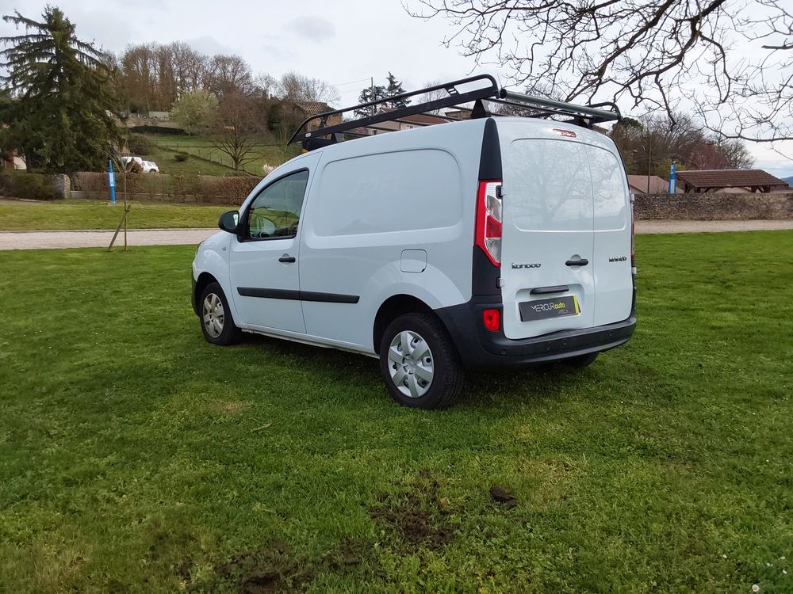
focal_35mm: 28
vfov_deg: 49.7
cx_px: 396
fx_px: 641
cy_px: 297
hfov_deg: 63.4
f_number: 1.9
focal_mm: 2.91
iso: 50
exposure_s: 1/1623
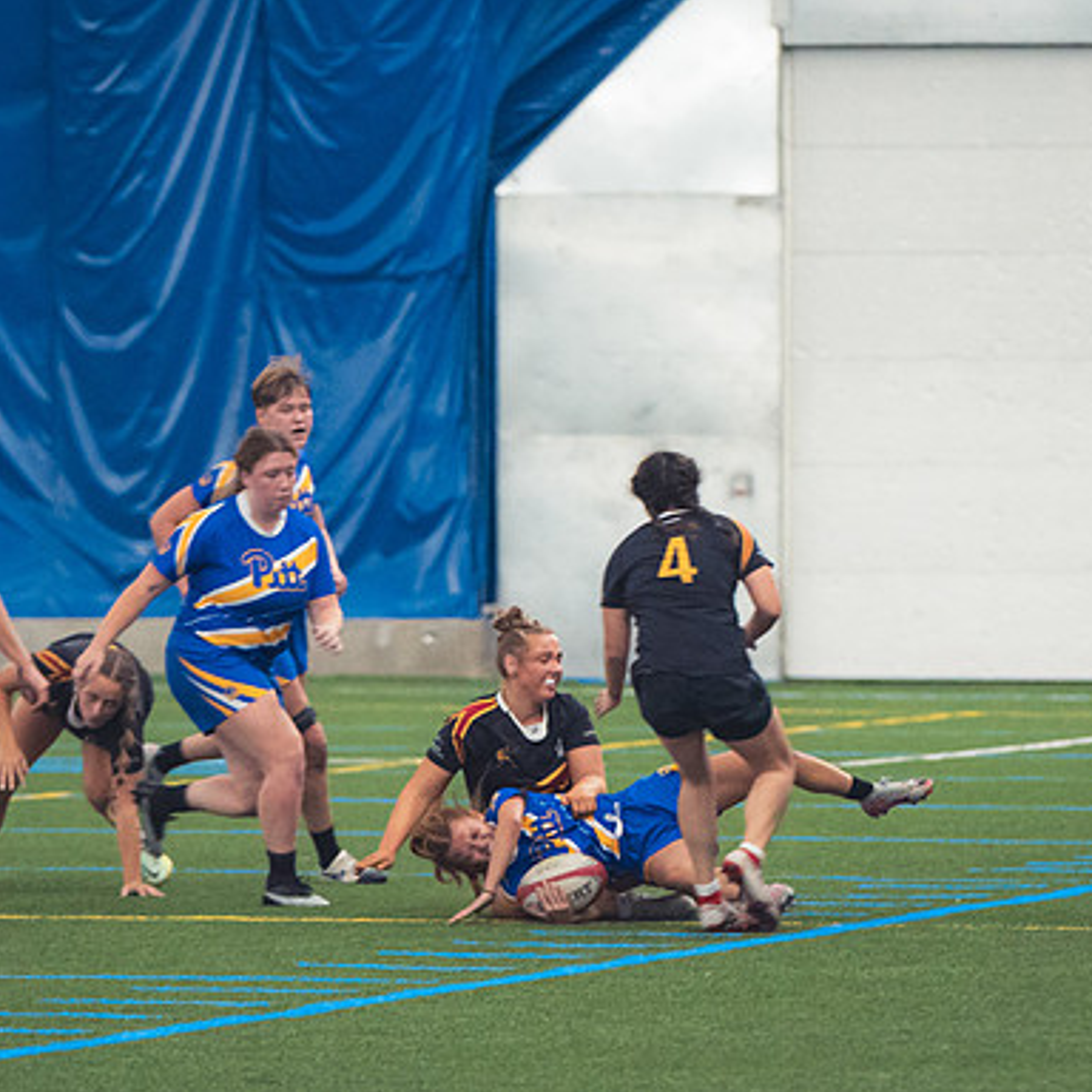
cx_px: 753
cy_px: 758
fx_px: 15133
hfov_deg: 4.1
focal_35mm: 424
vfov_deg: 4.1
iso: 2200
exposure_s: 1/320
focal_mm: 150
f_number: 2.8
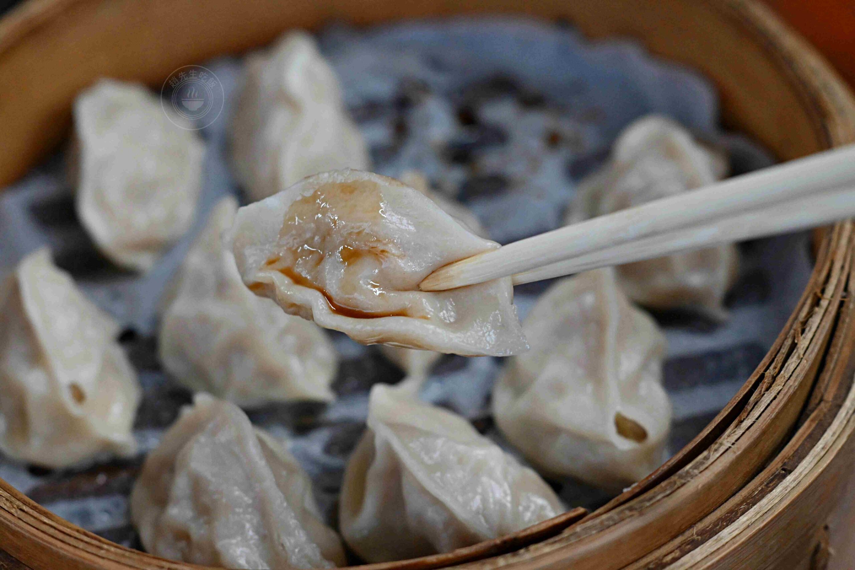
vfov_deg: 18.2
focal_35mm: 75
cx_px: 428
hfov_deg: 27.0
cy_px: 285
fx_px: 1781
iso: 2200
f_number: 3.2
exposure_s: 1/200
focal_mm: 50
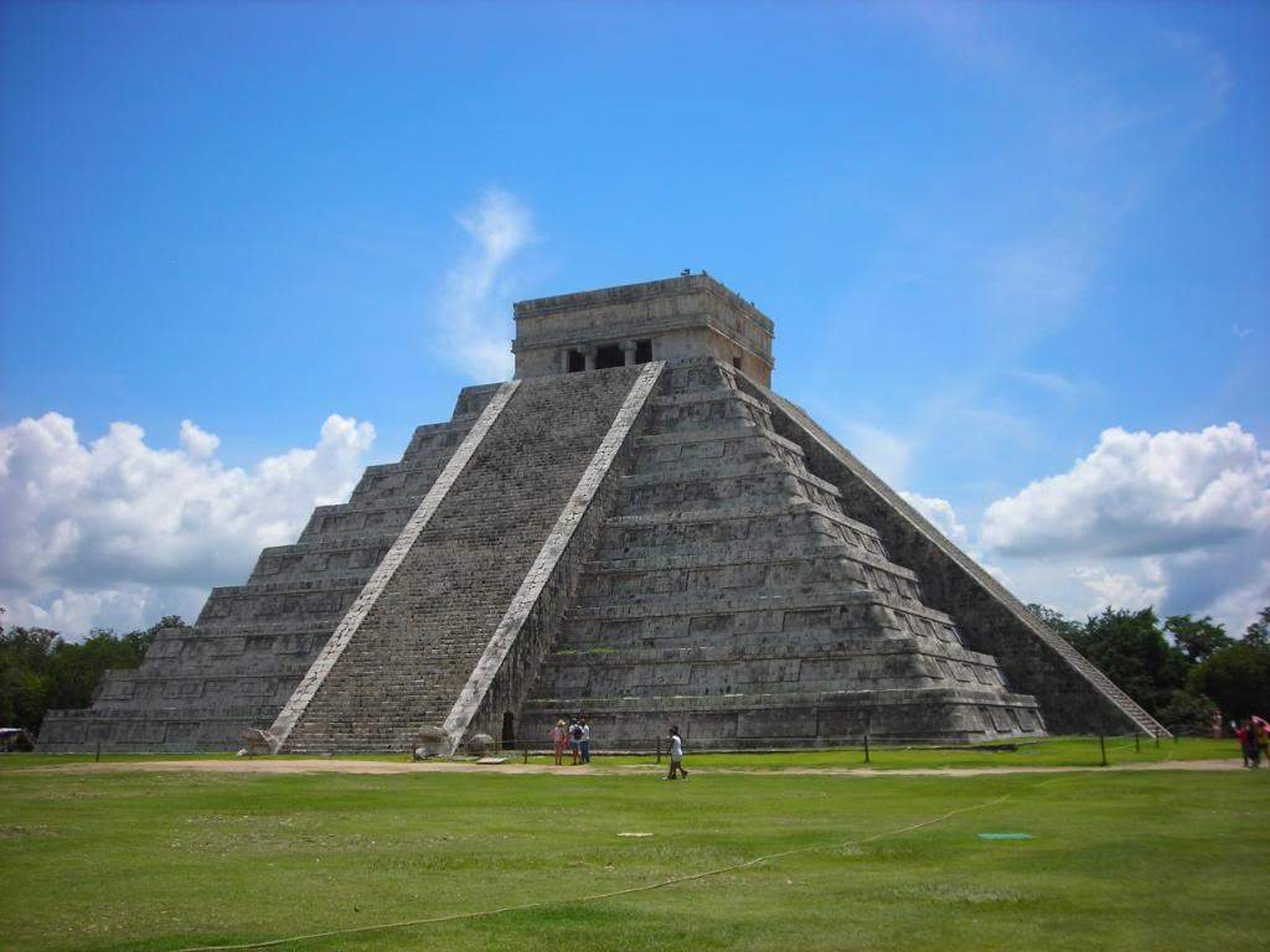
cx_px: 635
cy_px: 476
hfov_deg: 49.0
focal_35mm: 38
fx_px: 1394
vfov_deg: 37.7
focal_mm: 6.3
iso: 50
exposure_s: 1/282
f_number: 6.4
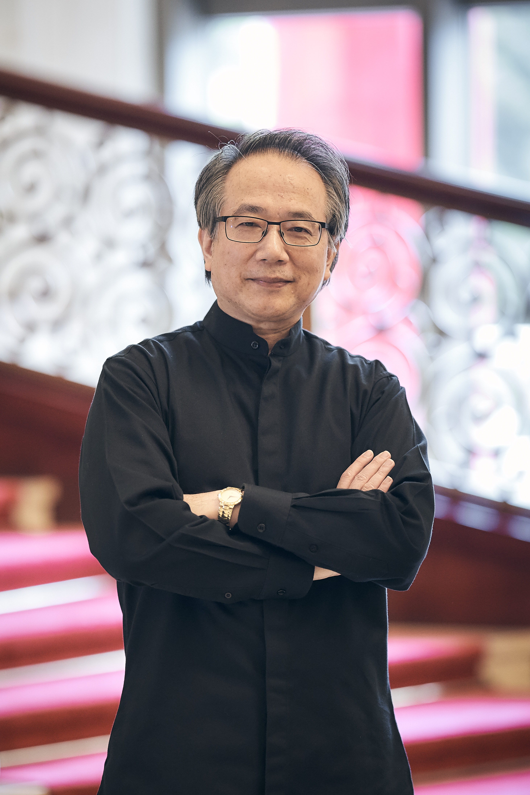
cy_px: 438
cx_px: 216
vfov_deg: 11.1
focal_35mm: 185
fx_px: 4085
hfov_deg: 7.4
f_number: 2
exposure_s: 1/250
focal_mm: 135
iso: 1250
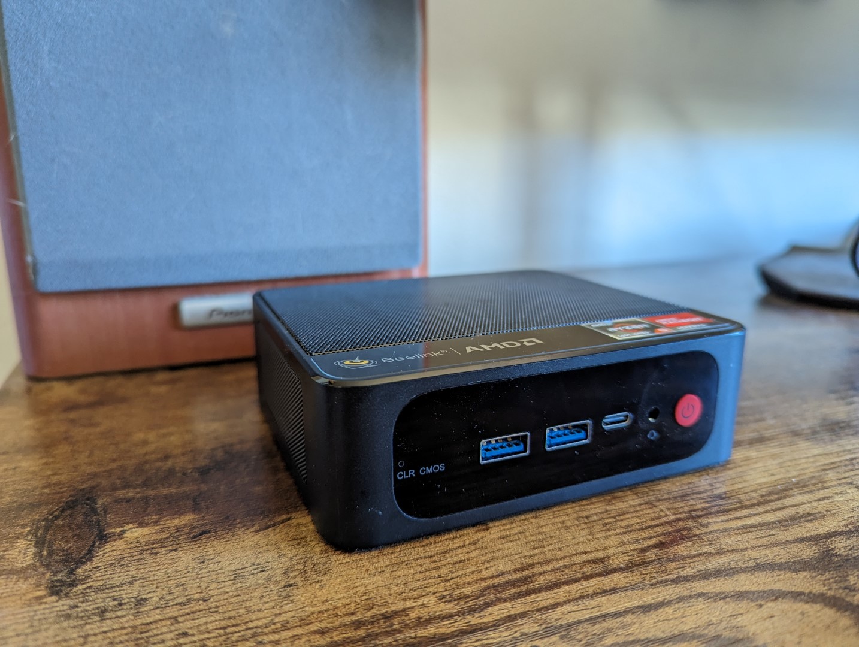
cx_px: 430
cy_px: 324
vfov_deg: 56.9
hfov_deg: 71.5
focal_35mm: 24
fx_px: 596
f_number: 1.85
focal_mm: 6.81
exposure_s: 1/23.8
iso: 101
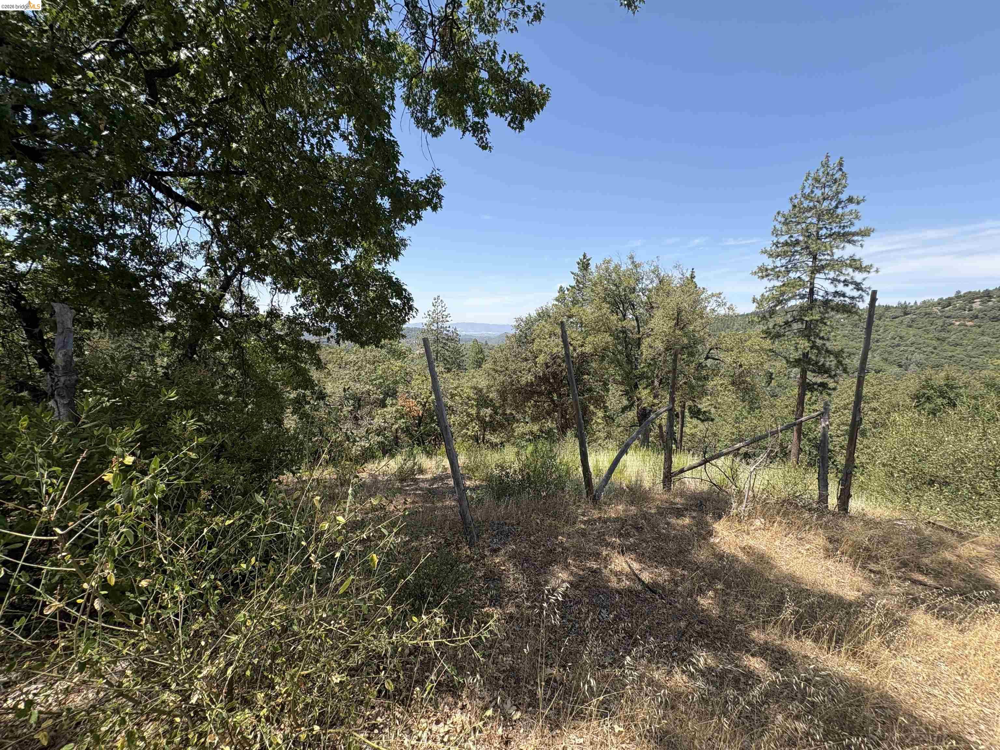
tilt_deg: -7.7
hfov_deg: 102.1
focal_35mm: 14
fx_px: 404
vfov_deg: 85.7
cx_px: 500
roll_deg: +0.7
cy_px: 375
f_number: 2.2
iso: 40
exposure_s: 1/1063
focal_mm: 2.22
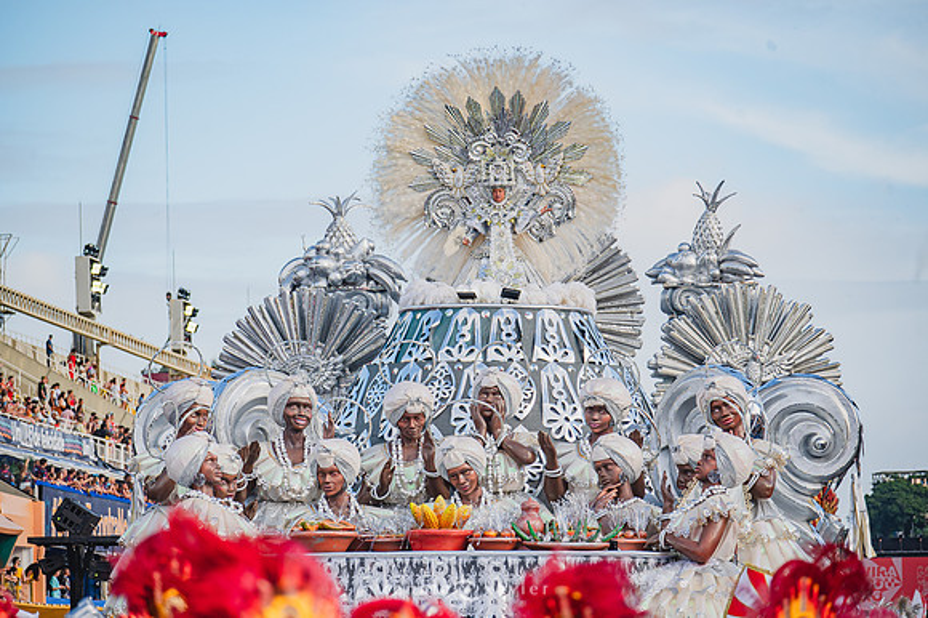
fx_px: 4508
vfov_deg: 7.8
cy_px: 309
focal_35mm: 175
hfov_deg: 11.8
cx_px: 464
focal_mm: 175
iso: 400
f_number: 5.6
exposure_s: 1/1600
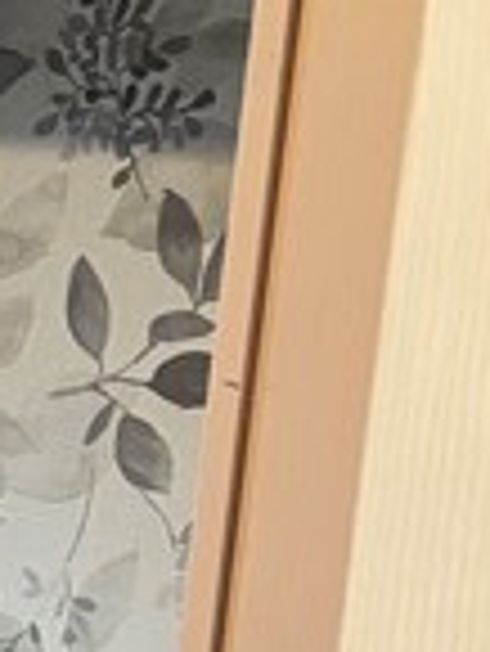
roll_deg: -1.8
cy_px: 922
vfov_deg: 10.4
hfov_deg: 6.9
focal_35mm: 184
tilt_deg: -15.7
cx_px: -1205
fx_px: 3468
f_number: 1.6
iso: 200
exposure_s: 1/60
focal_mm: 5.96
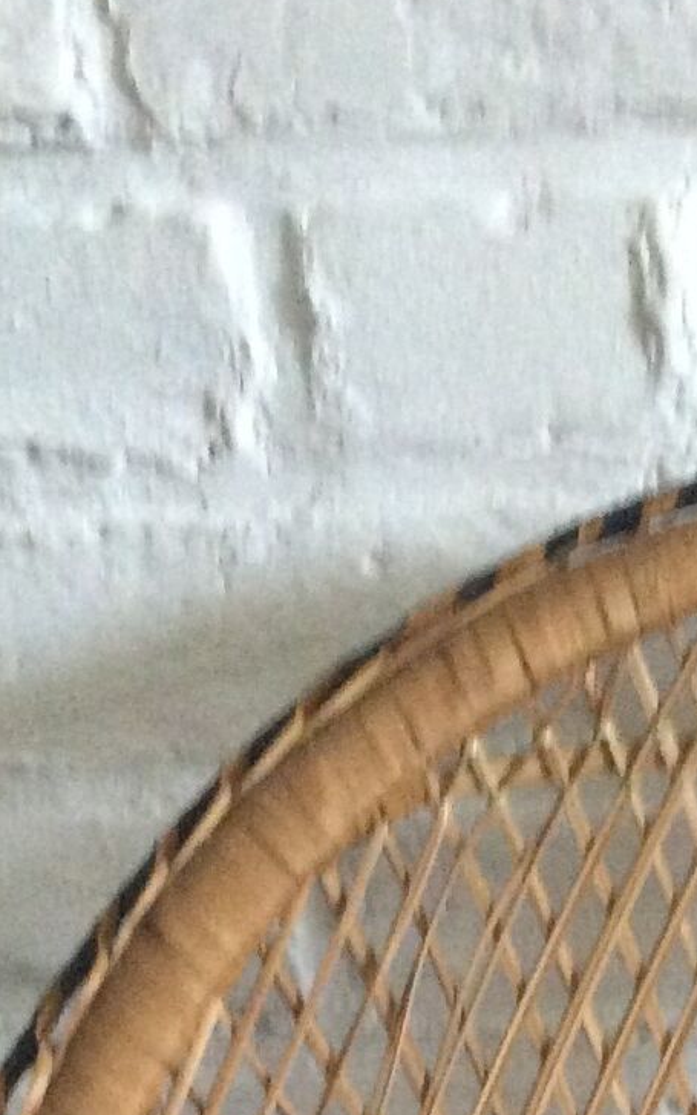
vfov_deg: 20.8
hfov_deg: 13.5
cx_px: 945
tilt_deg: -19.9
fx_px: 2827
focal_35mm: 93
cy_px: 1340
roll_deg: +1.7
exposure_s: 1/25
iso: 250
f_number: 2.4
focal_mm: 3.3
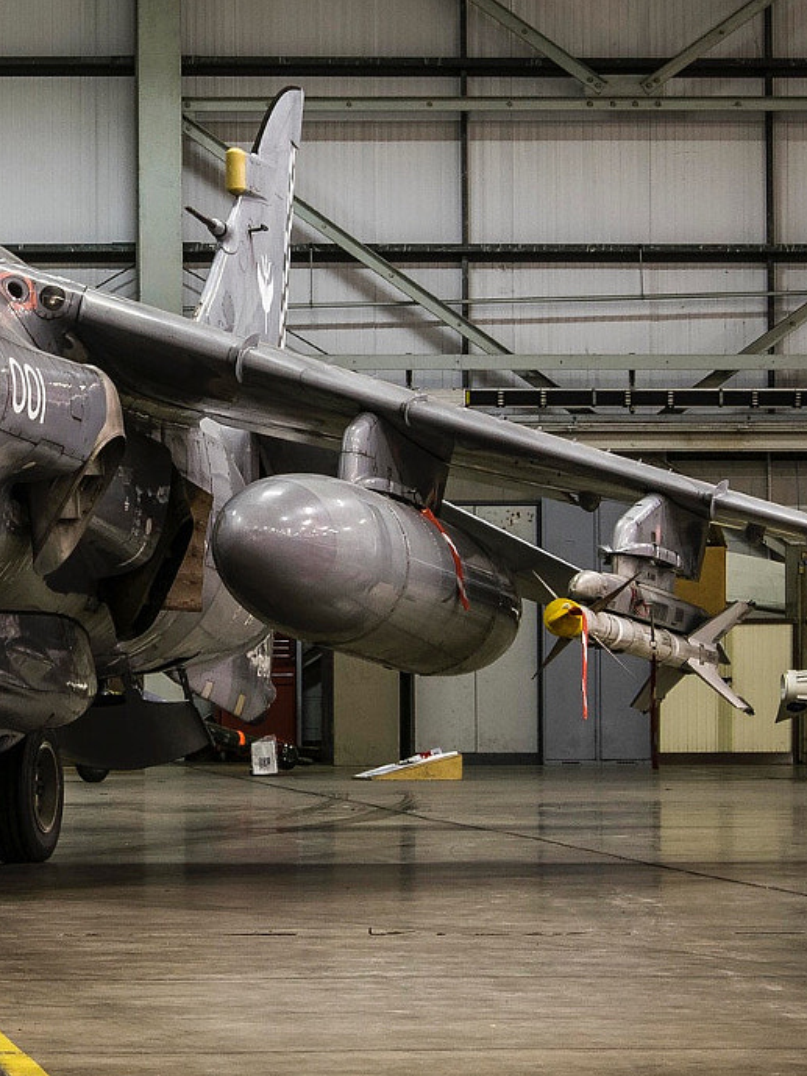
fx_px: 5721
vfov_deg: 10.7
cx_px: -94
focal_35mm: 184
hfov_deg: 8.0
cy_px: 428
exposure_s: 4
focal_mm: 55
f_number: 11
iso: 100
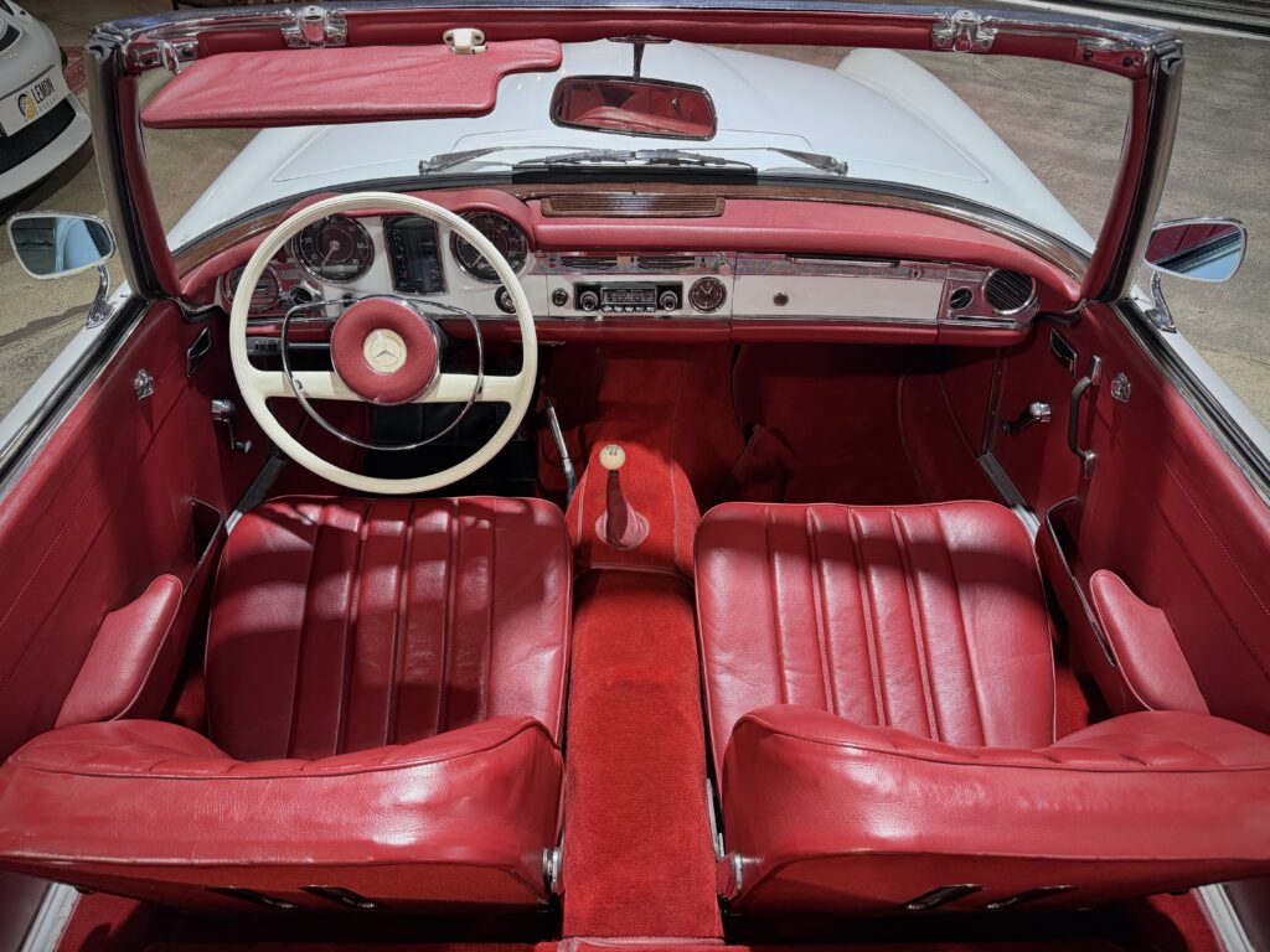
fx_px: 881
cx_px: 635
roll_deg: -1.1
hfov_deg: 71.6
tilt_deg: -40.3
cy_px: 476
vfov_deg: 56.8
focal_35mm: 24
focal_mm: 6.76
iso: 400
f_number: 1.78
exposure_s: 1/50
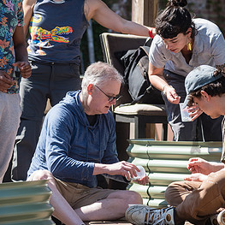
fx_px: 1449
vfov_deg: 8.9
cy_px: 97
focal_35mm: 197
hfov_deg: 8.9
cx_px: 85
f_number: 4
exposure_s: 1/400
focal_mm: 105
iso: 100
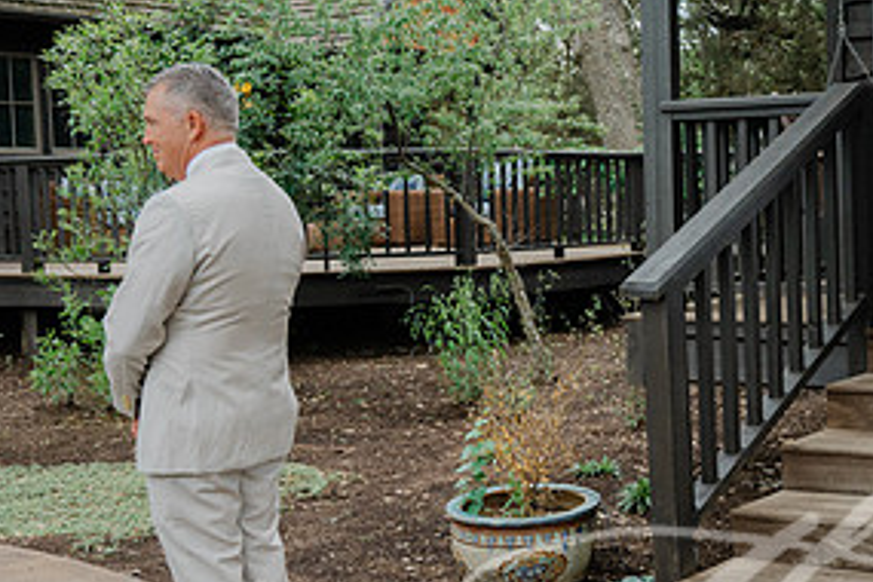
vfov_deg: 21.2
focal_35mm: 64
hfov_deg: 30.3
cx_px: 760
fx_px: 1552
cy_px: 302
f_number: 3.5
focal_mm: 31.5
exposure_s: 1/640
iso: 500
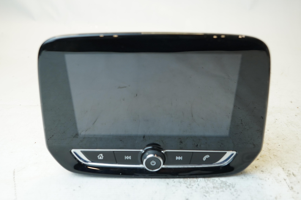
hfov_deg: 55.8
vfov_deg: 38.9
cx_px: 150
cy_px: 100
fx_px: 284
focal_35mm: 34
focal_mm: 23
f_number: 4
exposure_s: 1/160
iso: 640
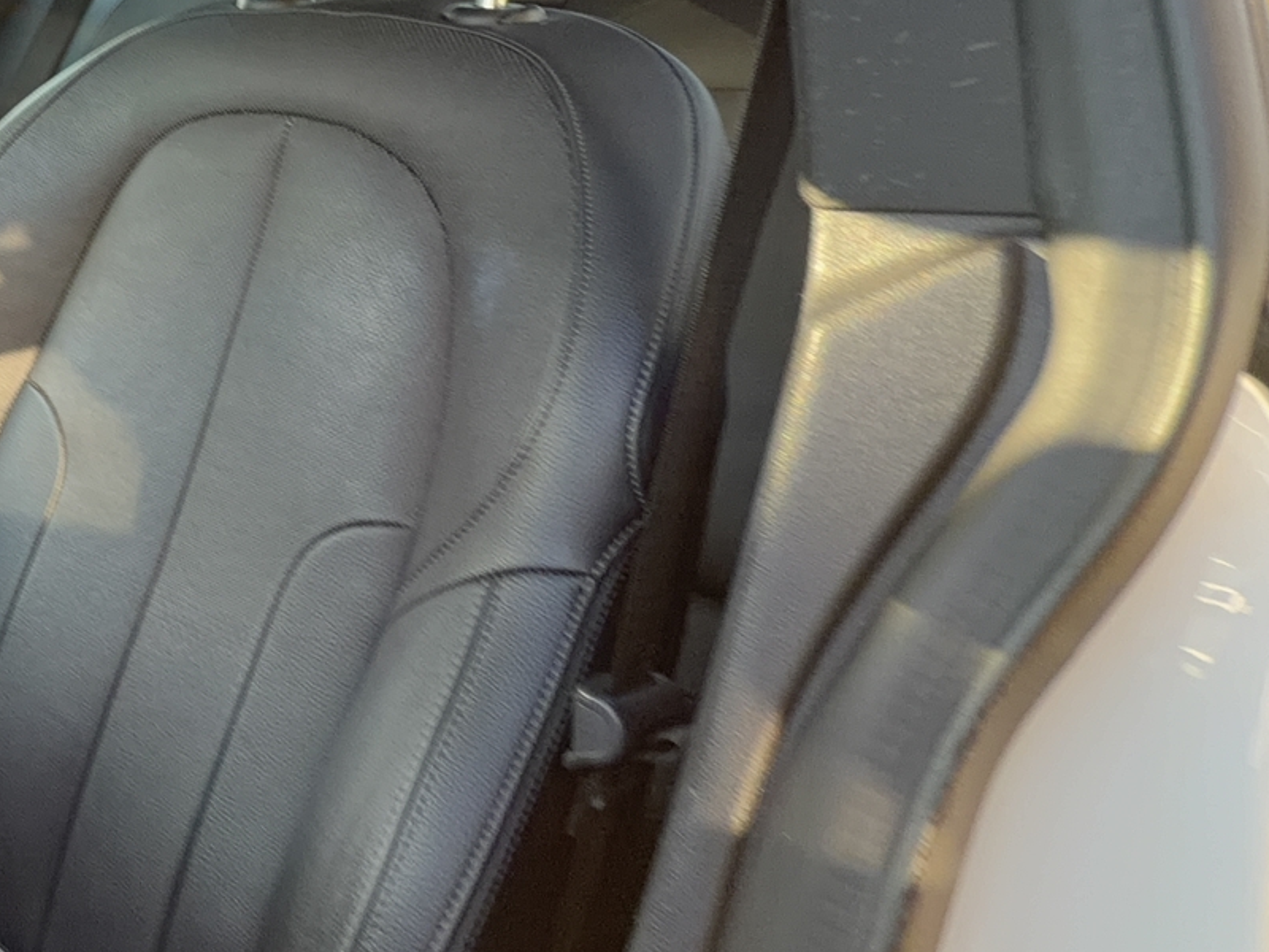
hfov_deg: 39.3
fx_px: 1320
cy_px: 198
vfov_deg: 38.3
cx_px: -205
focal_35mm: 36
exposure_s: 1/48
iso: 40
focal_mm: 2.22
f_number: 2.2
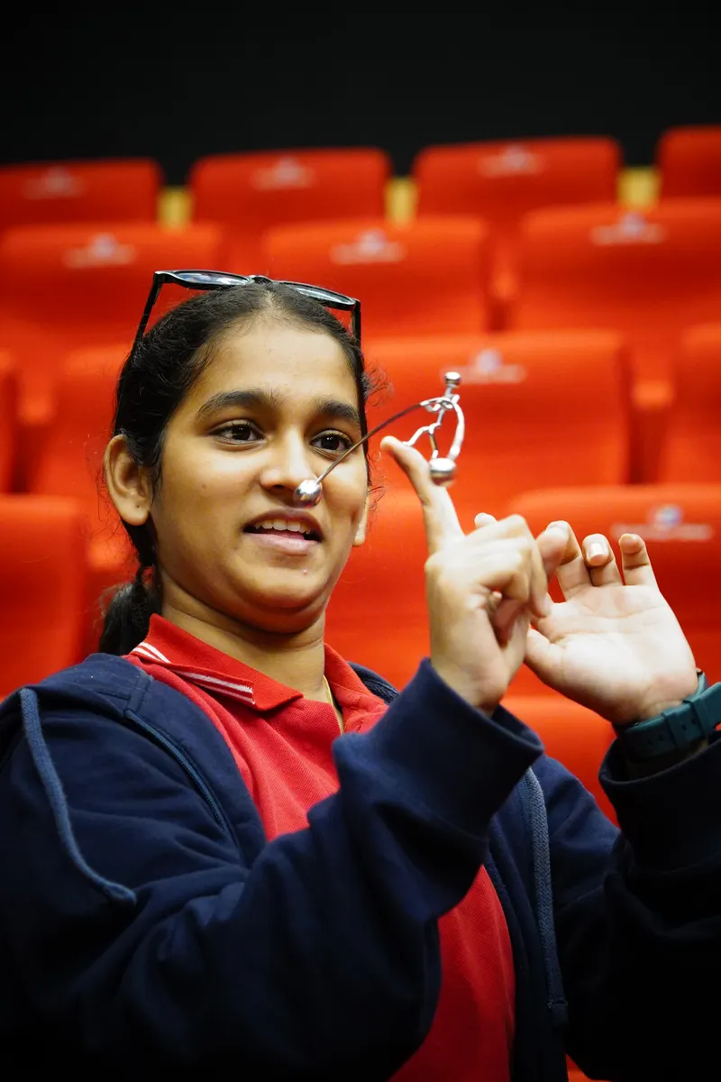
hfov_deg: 10.4
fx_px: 3965
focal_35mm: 132
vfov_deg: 15.5
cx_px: 360
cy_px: 541
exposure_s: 1/60
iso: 5000
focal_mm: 88
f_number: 4.5
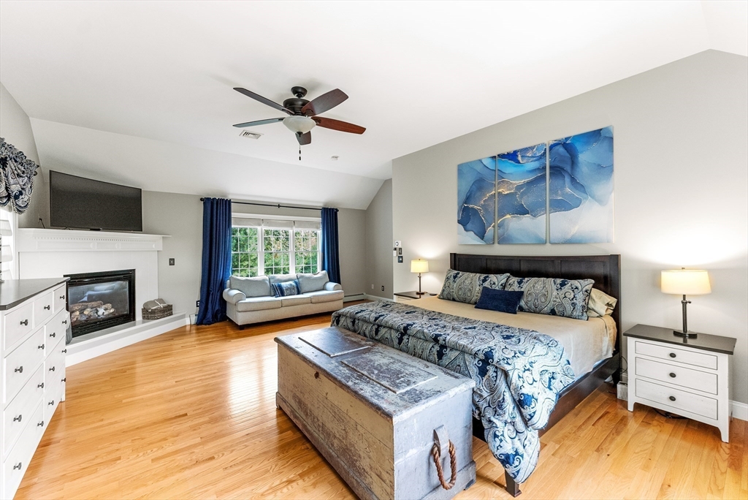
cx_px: 374
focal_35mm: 14
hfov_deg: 104.2
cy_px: 250
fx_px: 291
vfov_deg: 81.3
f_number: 4.5
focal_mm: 14
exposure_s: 1/40
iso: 500
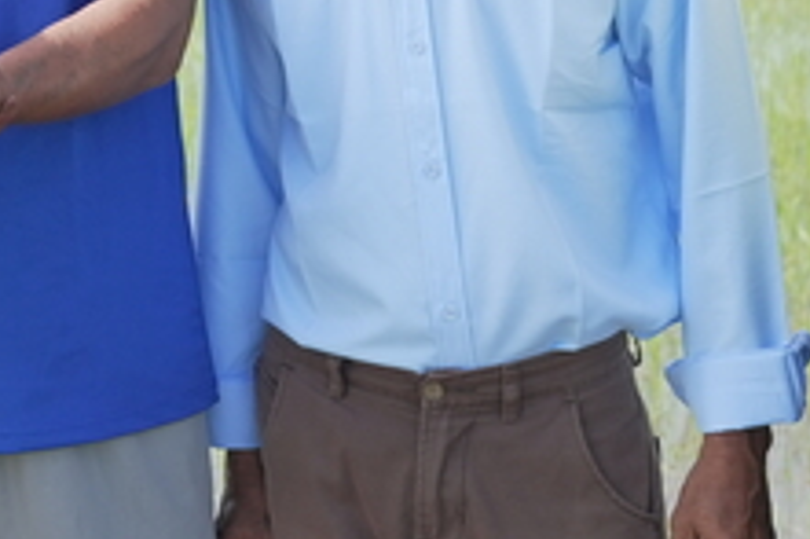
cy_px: -222
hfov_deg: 18.0
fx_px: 2532
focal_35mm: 113
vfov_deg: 11.7
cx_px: 191
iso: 640
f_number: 4.5
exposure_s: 1/2000
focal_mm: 34.5
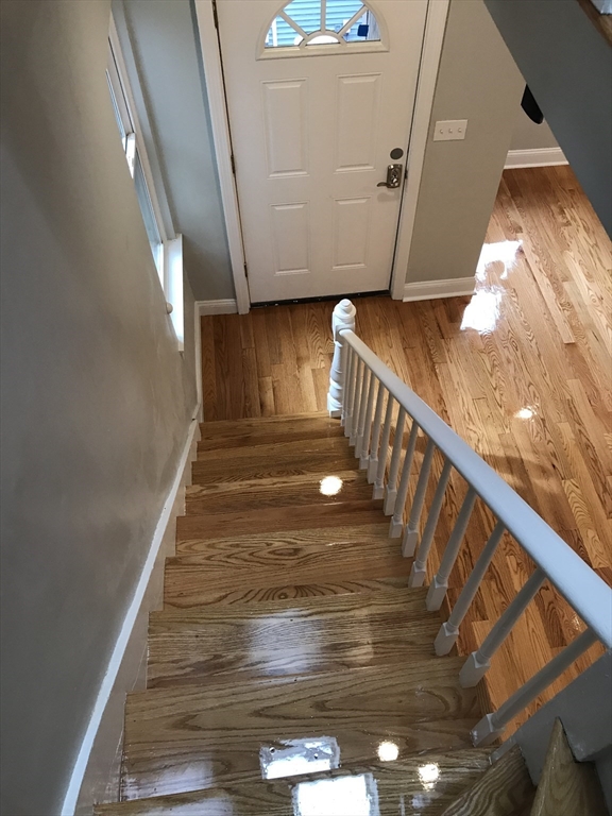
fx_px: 660
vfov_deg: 63.4
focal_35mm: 28
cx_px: 306
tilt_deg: -54.9
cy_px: 408
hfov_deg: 49.7
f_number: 1.8
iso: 40
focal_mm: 3.99
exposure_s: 1/30
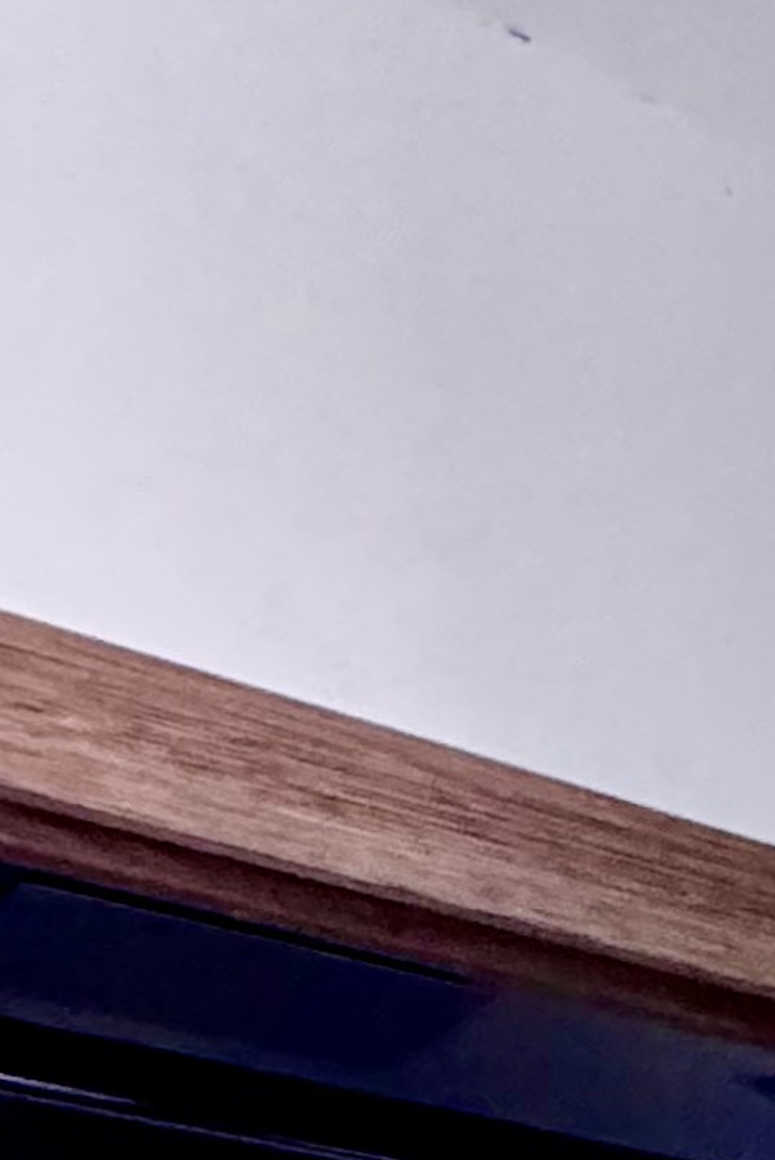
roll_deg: -0.4
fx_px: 2677
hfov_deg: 11.6
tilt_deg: -14.0
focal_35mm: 83
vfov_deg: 16.0
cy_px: 2589
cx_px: 2139
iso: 320
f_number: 2.2
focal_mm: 2.22
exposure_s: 1/67
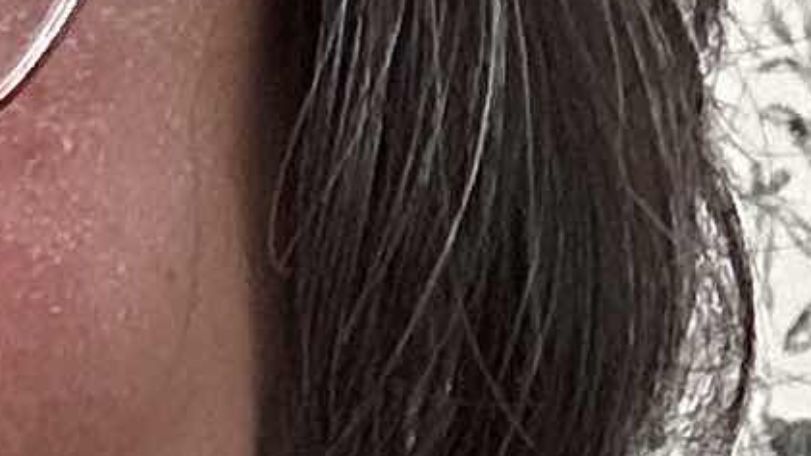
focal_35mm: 240
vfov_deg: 4.9
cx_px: -649
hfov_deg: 8.6
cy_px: 1191
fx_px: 5162
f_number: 1.9
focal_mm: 2.69
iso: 320
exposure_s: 1/54
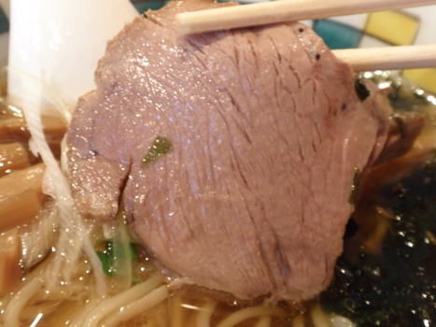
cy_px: 164
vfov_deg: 28.0
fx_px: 655
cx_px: 218
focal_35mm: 52
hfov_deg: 36.8
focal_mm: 9.1
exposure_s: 1/3
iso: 100
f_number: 4.3
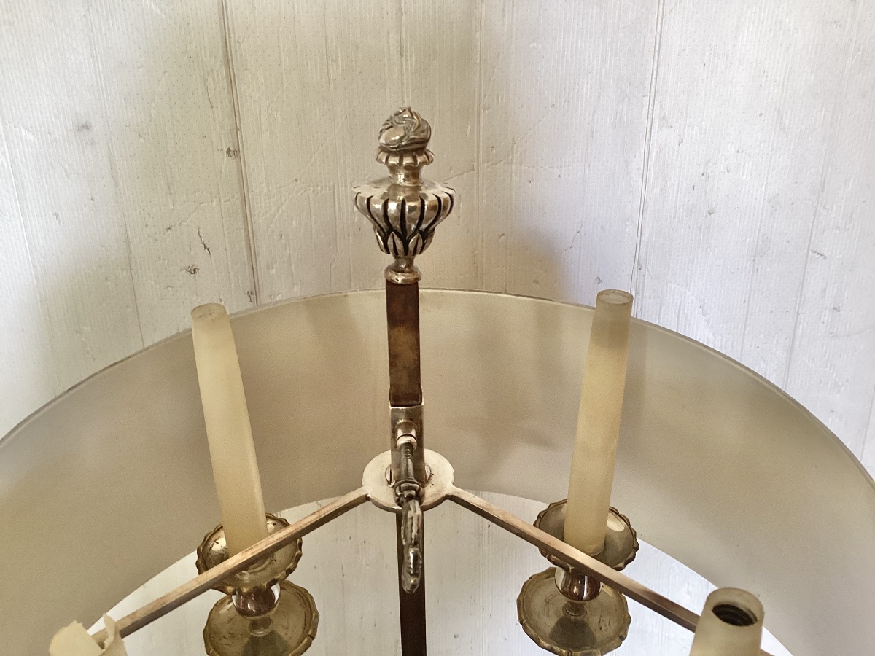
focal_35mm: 31
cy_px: 328
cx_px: 438
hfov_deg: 58.4
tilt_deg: -29.4
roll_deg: -1.5
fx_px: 784
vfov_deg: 45.4
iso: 125
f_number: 2.4
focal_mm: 3.3
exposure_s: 1/60
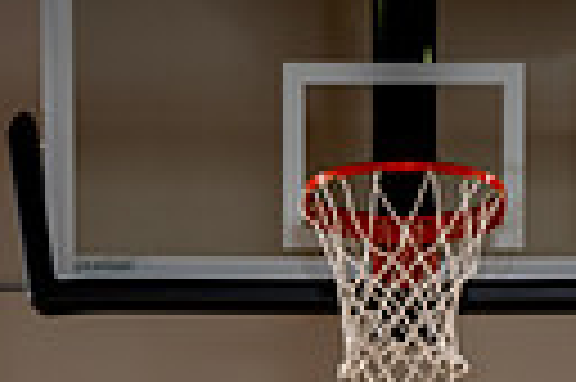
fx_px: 3036
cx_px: 410
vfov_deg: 6.7
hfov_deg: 10.8
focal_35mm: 190
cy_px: 1002
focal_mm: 54
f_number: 5.6
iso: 100
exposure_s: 1/250
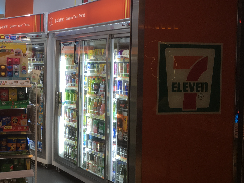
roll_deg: -0.1
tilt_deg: -2.1
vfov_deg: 24.8
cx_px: 2
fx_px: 416
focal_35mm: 59
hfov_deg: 30.5
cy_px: 72
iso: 25
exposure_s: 1/50
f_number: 2.2
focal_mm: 4.15
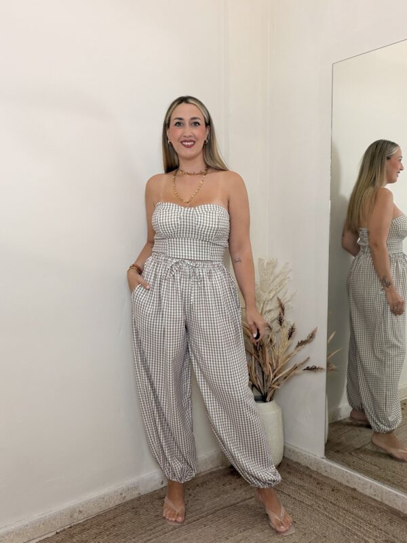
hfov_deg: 46.8
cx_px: 204
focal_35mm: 30
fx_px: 470
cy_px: 272
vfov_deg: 60.0
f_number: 1.9
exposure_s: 1/50
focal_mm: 2.71
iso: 80
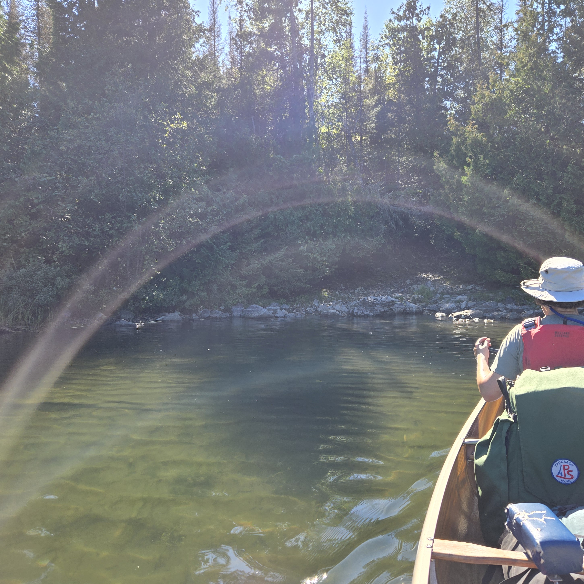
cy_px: 299
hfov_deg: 57.2
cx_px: 322
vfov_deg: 57.3
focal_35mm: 28
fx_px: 534
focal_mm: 5.4
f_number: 1.8
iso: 25
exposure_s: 1/790
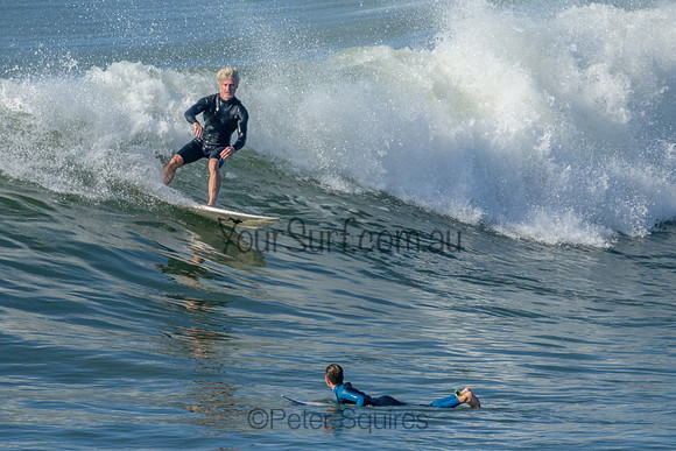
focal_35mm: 1078
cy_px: 166
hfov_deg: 1.9
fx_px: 20252
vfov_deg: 1.3
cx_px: 220
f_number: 11
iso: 1000
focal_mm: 800
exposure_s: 1/2000
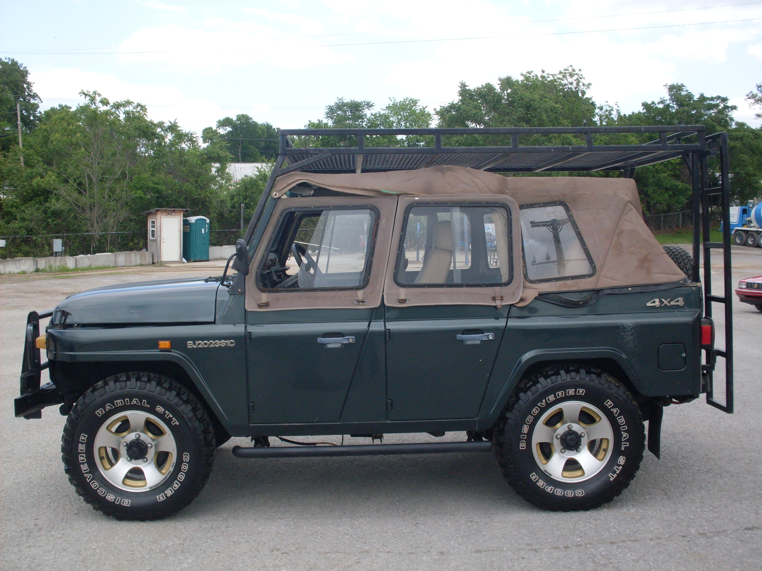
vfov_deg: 37.7
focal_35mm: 38
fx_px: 836
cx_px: 381
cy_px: 286
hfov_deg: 49.0
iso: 80
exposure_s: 1/90
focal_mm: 6.3
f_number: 8.4
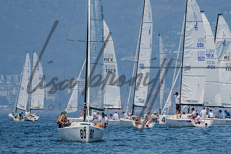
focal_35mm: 971
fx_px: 6232
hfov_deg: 2.1
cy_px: 41
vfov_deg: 1.4
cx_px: 177
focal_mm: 400
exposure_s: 1/800
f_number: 6.3
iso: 125
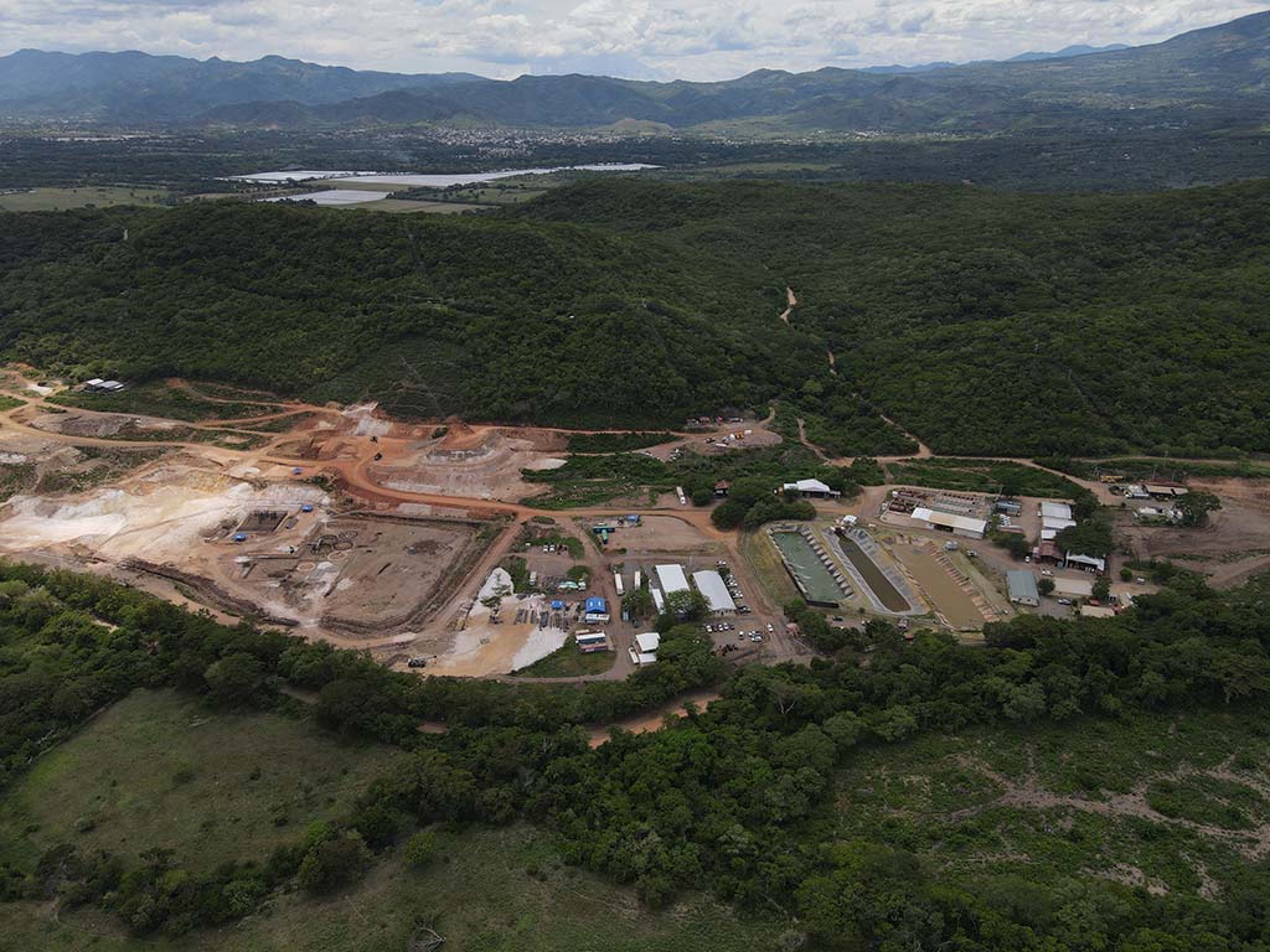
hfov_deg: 71.6
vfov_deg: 56.8
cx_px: 635
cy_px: 476
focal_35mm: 24
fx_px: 881
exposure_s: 1/1000
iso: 100
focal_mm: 4.5
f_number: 2.8
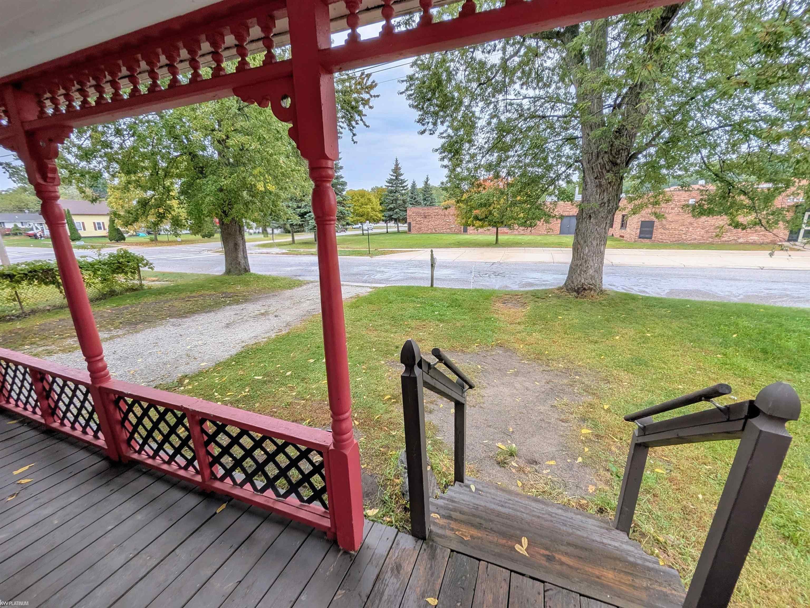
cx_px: 405
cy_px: 304
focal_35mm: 13
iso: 25
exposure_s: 1/179
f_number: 2.2
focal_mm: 1.54
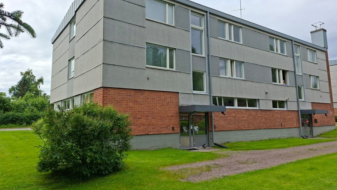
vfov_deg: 44.3
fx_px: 232
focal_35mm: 26
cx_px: 162
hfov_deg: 71.9
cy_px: 85
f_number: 1.8
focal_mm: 5.54
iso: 50
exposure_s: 1/2604
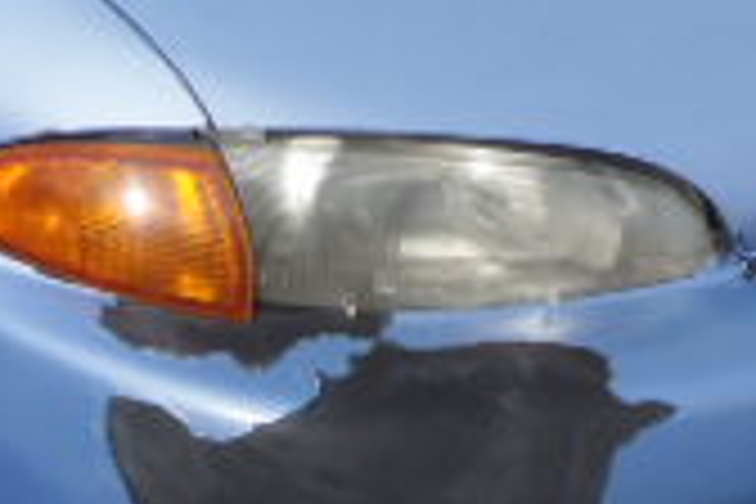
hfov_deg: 18.3
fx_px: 2331
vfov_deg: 12.1
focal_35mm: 111
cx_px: 189
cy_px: -108
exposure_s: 1/400
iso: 80
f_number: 4.5
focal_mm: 5
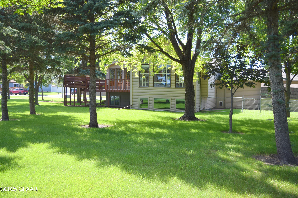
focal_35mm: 38
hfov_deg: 51.3
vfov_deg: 35.5
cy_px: 99
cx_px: 149
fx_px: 310
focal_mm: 25
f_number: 4.5
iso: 100
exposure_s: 1/200
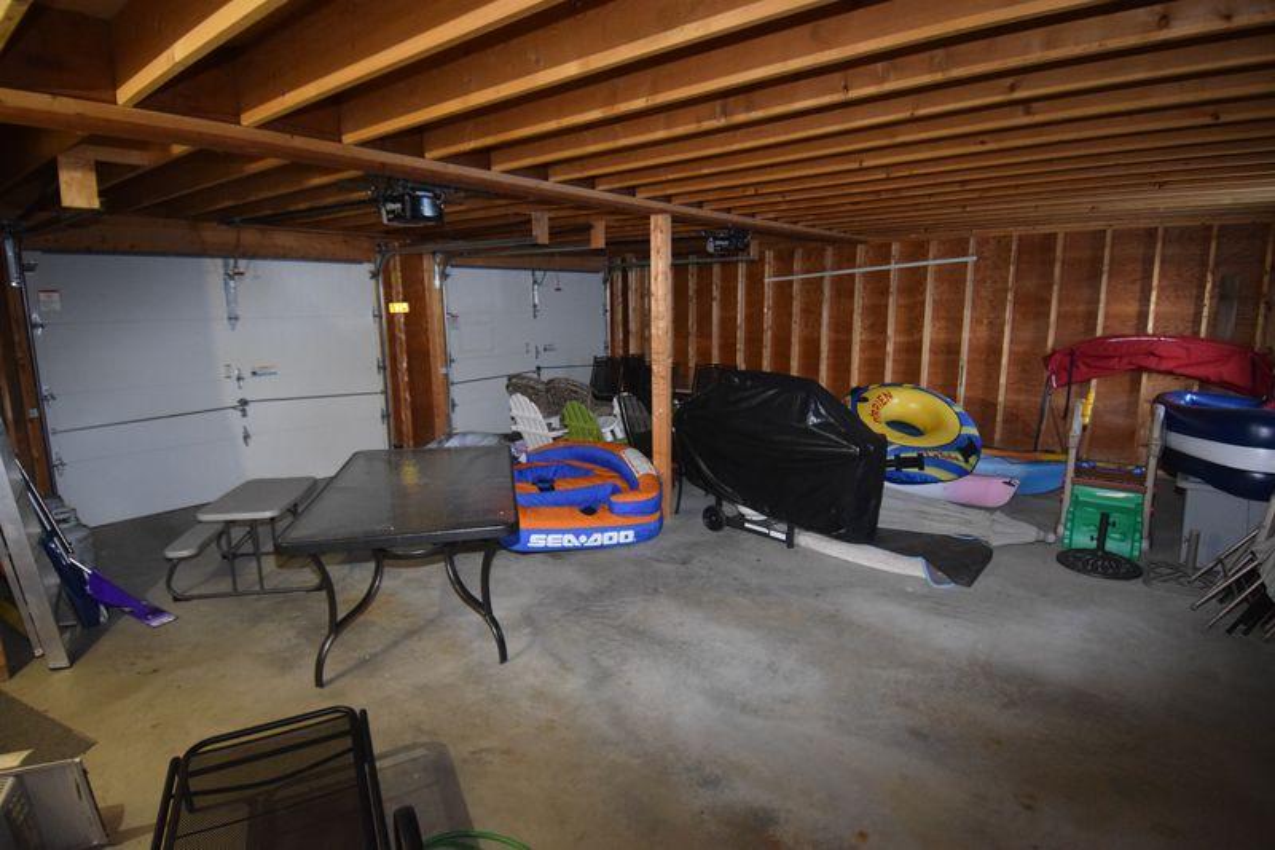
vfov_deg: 67.4
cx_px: 638
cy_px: 425
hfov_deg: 90.0
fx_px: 637
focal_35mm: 18
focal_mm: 12
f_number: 4
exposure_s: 1/60
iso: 3200
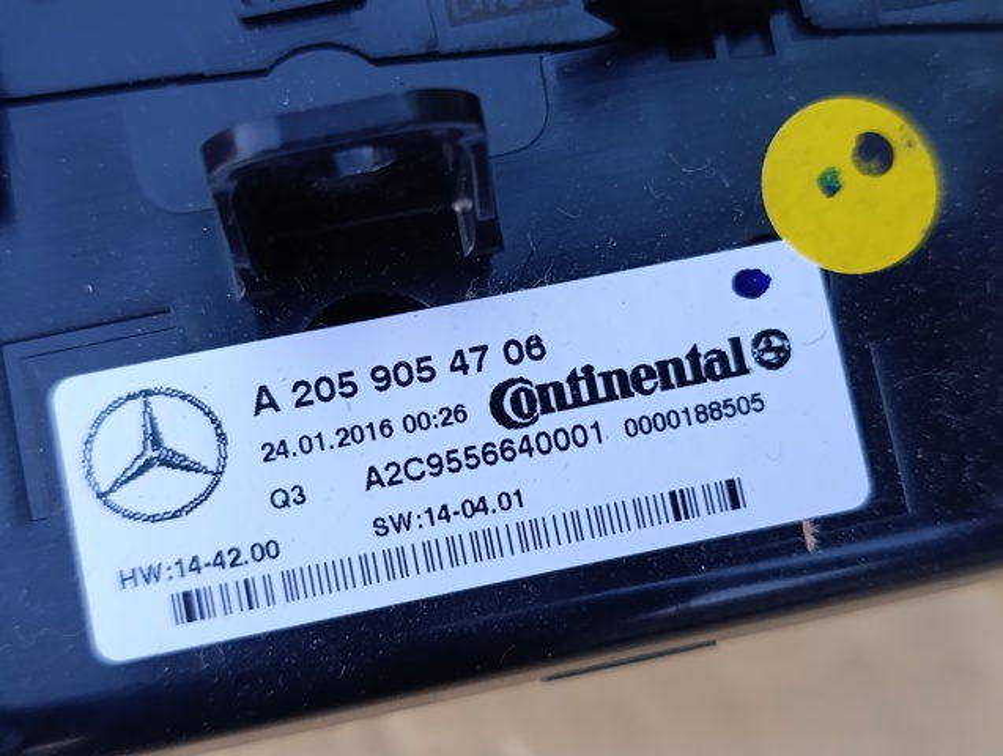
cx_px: 502
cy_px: 378
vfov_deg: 31.6
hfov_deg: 41.2
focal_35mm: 46
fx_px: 1335
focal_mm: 6.11
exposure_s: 1/50
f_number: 1.7
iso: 800
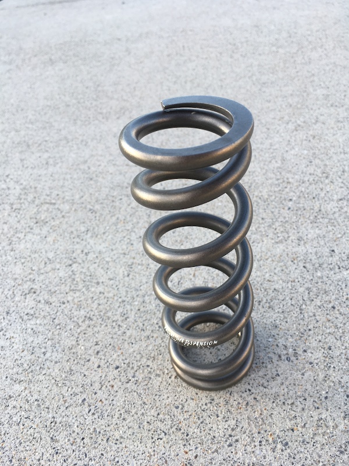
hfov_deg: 48.2
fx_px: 390
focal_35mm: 29
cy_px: 233
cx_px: 174
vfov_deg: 61.7
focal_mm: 4.15
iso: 25
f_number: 2.2
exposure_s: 1/120
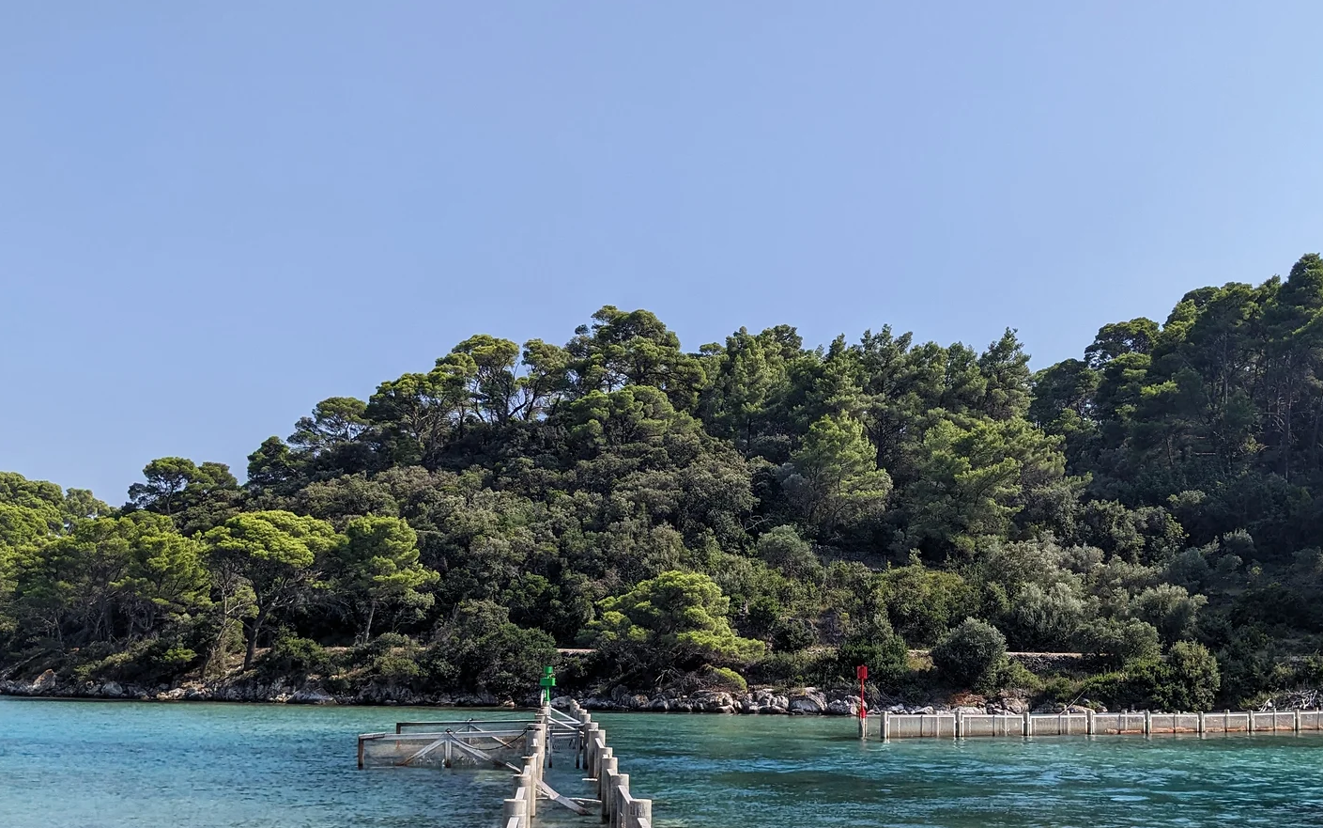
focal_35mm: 39
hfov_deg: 50.1
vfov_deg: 32.6
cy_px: 538
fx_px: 1406
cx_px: 777
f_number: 1.73
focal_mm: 4.38
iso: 62
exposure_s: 1/3344
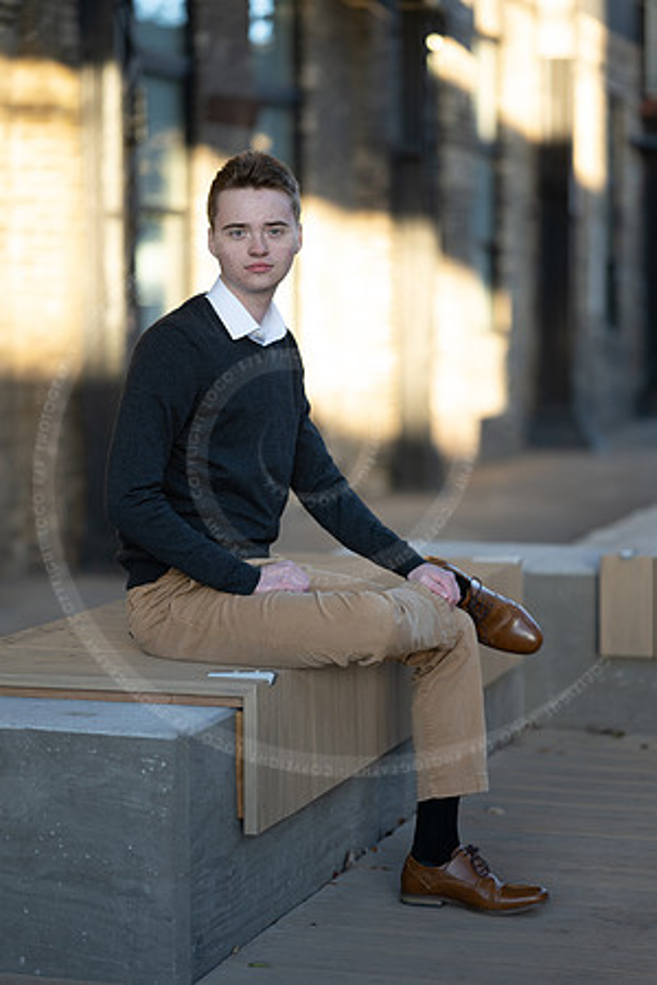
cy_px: 492
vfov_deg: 23.9
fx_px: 2327
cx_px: 328
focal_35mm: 85
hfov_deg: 16.1
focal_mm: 85
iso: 200
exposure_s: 1/500
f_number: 1.8
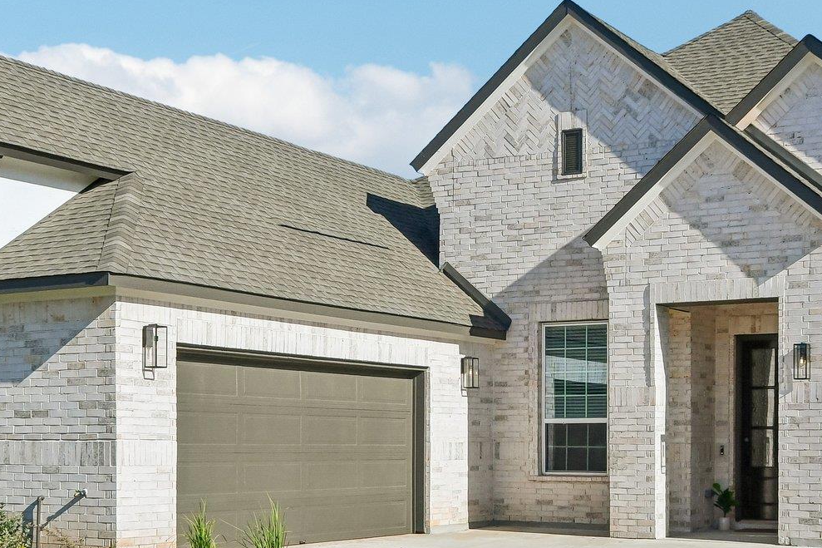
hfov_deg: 33.9
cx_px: 447
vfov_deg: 22.9
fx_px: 1348
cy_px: 320
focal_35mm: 59
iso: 400
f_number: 8
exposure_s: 1/2500
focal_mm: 19
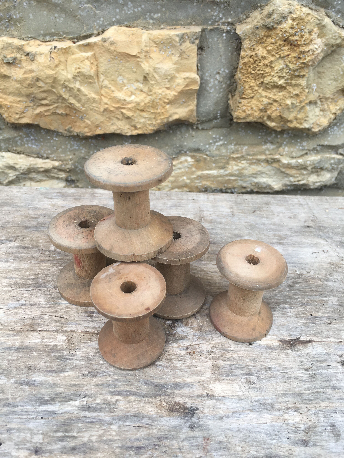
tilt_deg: -37.4
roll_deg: -1.1
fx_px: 384
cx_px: 172
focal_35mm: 29
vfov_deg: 61.7
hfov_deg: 48.2
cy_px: 229
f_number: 2.2
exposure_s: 1/175
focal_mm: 4.15
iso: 25
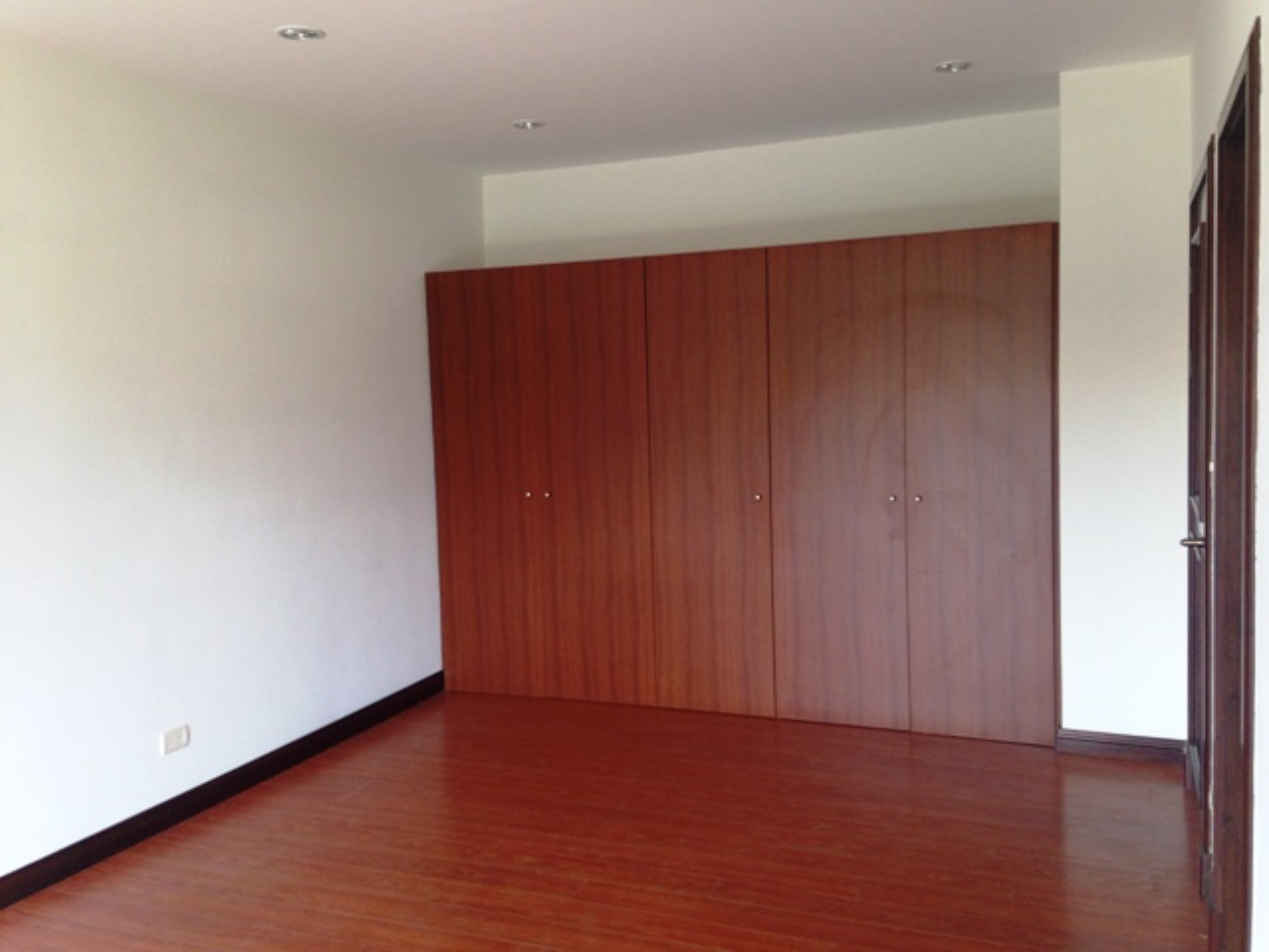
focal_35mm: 33
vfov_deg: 42.9
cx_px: 634
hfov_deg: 55.4
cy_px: 476
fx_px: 1210
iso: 50
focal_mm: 4.12
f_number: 2.4
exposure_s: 1/43
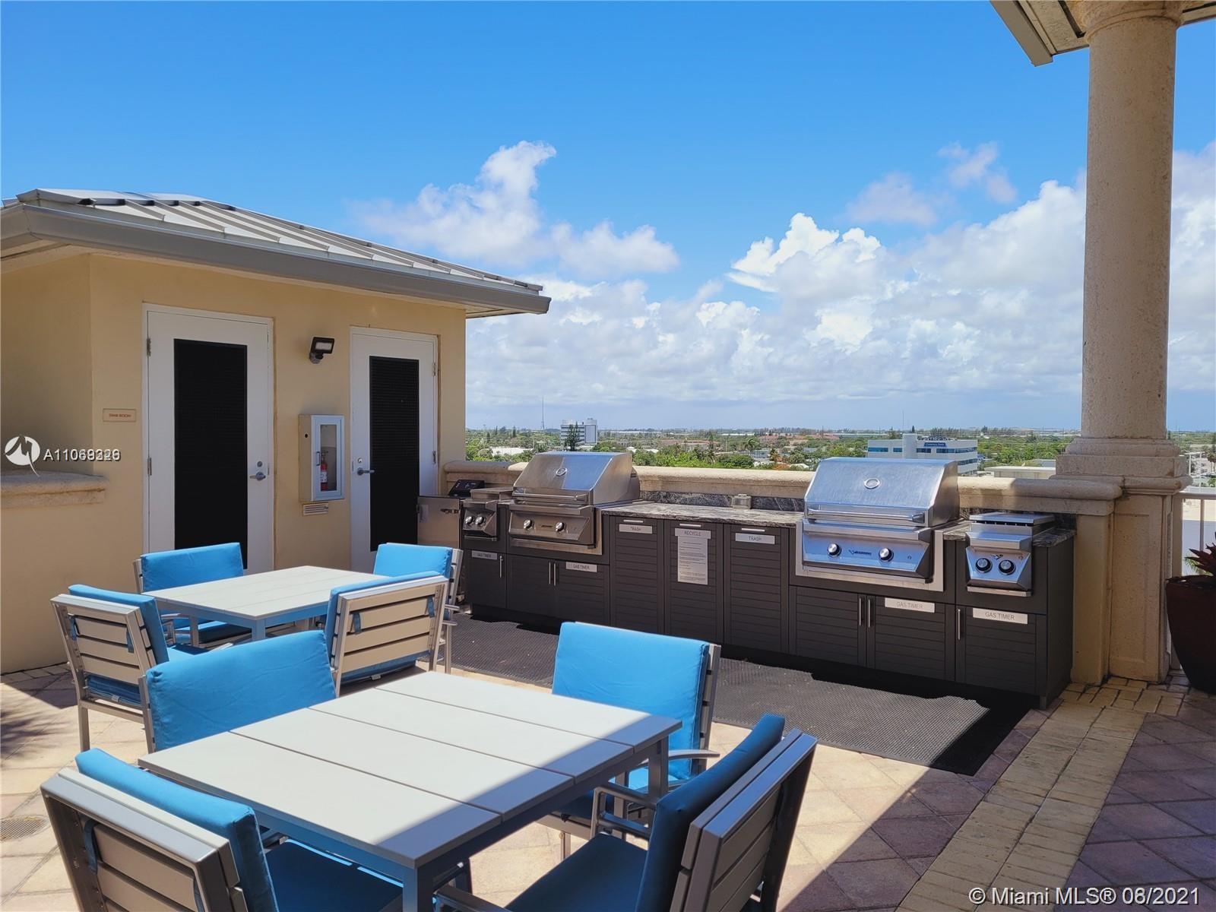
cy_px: 456
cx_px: 608
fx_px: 913
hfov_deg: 67.3
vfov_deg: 53.1
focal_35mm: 26
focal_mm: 5.4
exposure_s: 1/2416
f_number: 1.8
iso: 40
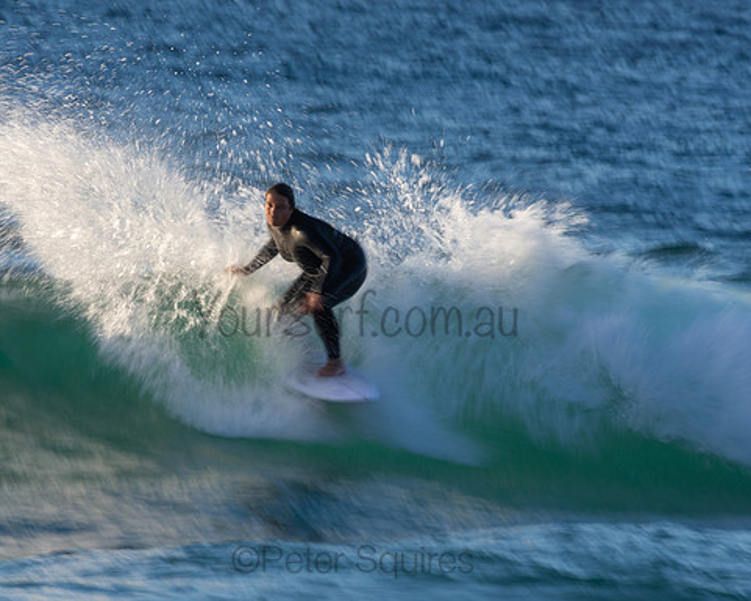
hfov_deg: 2.3
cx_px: 353
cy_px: 300
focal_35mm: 849
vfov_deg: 1.8
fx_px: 18874
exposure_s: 1/25
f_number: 20
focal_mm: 500
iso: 100
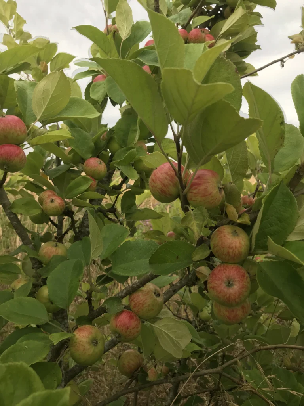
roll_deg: -1.3
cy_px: 203
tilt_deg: -3.5
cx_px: 152
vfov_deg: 63.4
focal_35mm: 28
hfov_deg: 49.7
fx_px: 328
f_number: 1.8
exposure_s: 1/454
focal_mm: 3.99
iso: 20
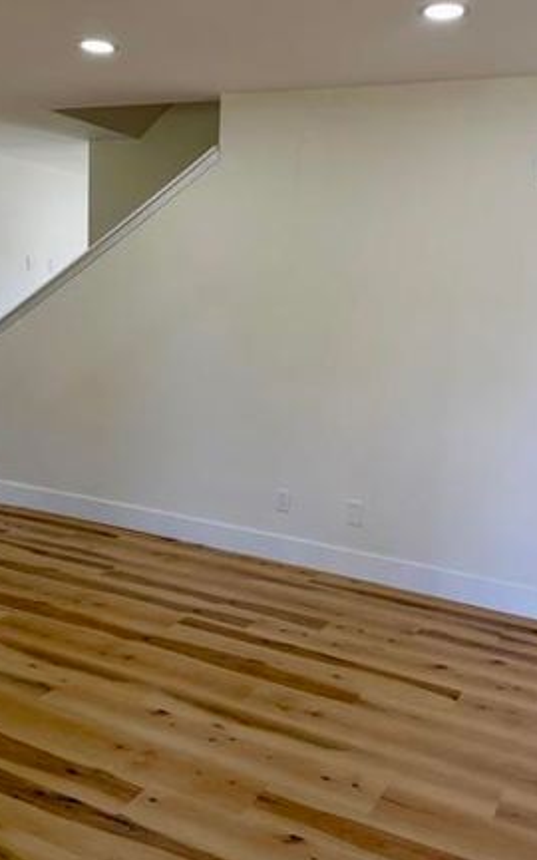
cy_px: 427
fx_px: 820
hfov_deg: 36.3
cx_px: 259
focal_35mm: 35
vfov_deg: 55.3
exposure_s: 1/135
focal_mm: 6.76
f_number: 1.78
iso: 50
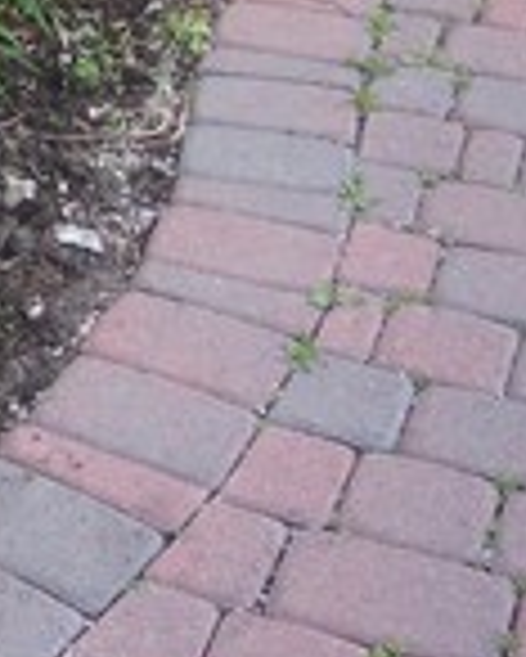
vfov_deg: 16.8
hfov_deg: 12.8
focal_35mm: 112
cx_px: -337
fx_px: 2177
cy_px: 9
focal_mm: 8
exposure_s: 1/350
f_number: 2.8
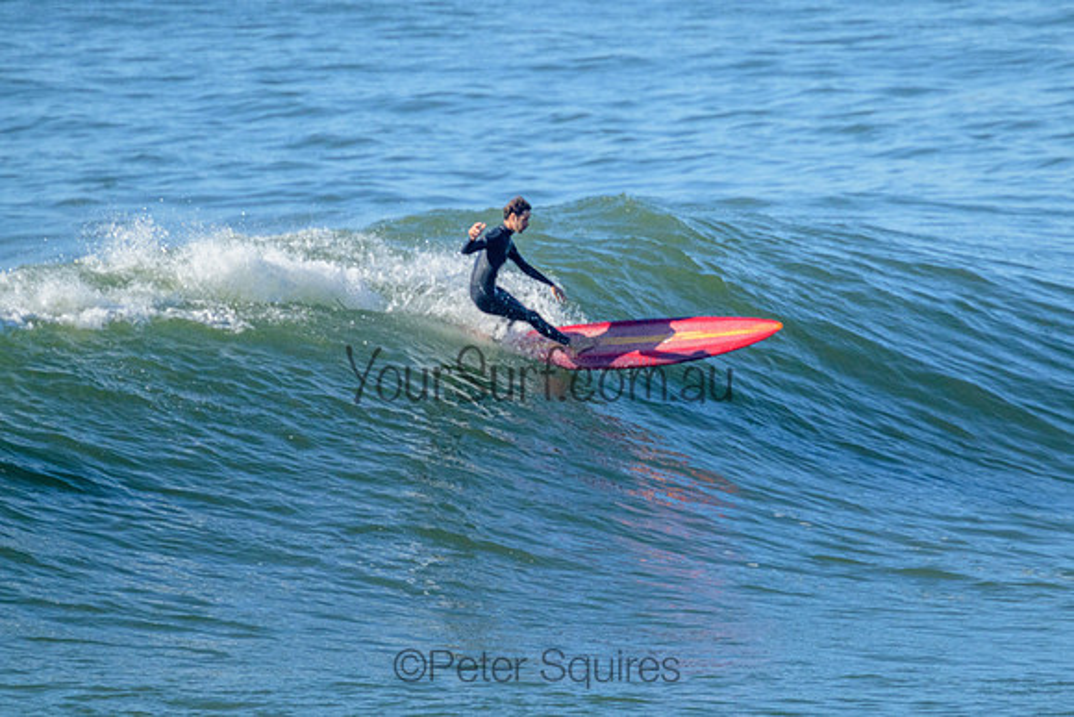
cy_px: 323
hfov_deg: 2.1
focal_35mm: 990
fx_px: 29546
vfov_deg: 1.4
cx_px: 665
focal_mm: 800
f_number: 11
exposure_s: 1/2000
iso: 1600
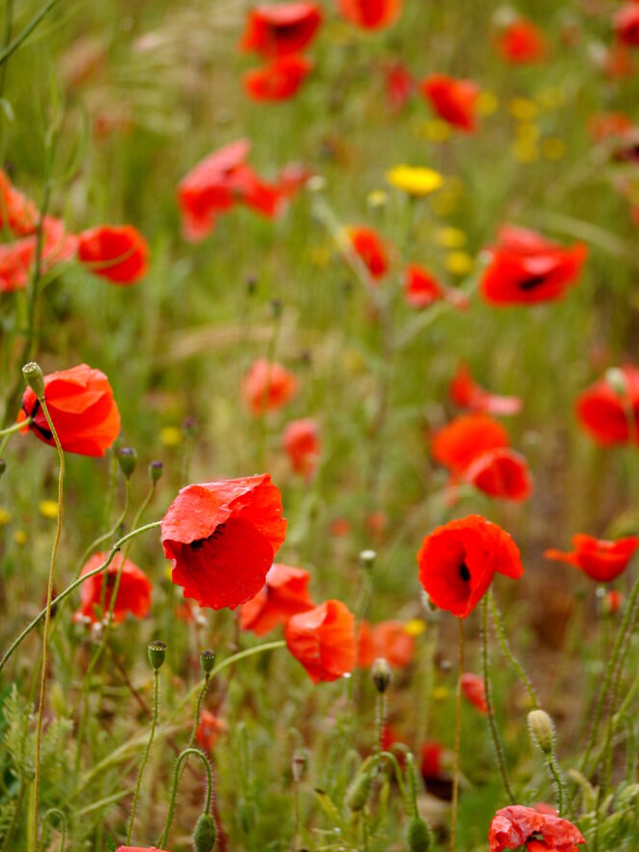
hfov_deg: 5.9
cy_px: 404
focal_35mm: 251
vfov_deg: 7.9
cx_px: 293
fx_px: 6176
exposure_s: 1/250
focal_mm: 108
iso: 320
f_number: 4.1
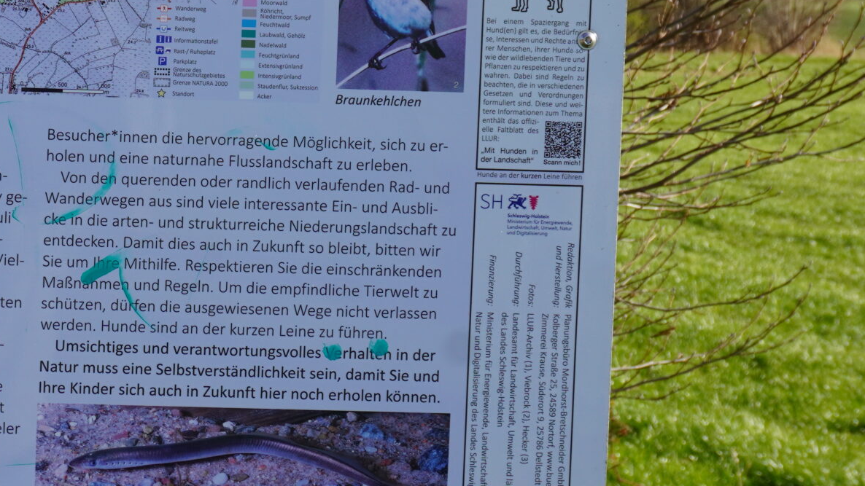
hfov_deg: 21.8
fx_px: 2179
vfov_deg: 12.6
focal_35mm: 95
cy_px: 35
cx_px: 36
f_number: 9
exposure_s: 1/125
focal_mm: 28
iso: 100
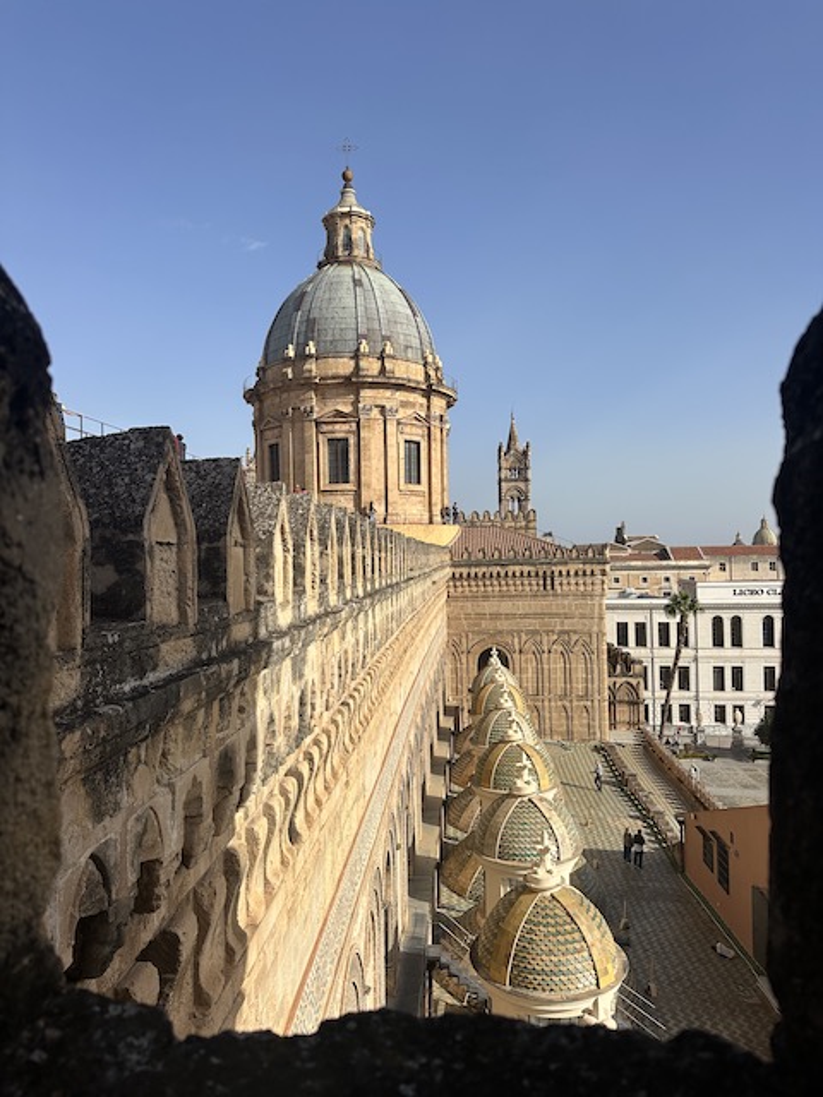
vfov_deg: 71.6
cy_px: 548
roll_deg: -0.3
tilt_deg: +0.9
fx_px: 761
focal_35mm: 24
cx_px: 412
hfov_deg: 56.8
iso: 80
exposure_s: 1/6211
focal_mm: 6.86
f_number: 1.78
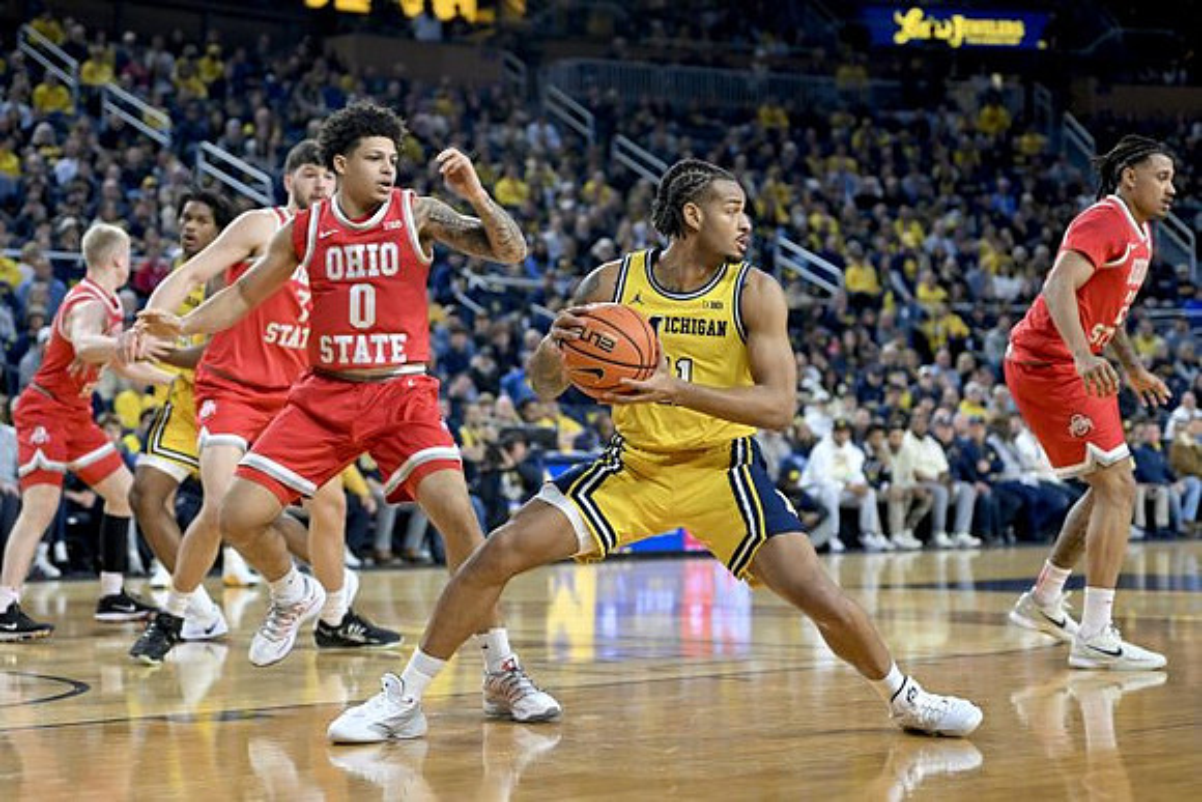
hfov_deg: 28.8
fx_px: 2338
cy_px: 401
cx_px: 601
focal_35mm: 70
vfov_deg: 19.5
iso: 2500
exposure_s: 1/1250
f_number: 2.8
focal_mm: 70
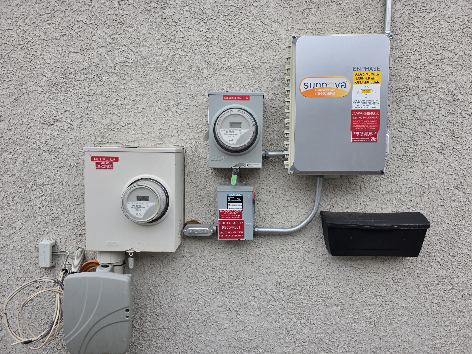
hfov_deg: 73.9
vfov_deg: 58.9
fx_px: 314
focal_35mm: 23
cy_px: 177
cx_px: 236
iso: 80
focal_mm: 6.3
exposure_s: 1/3390
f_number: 1.7
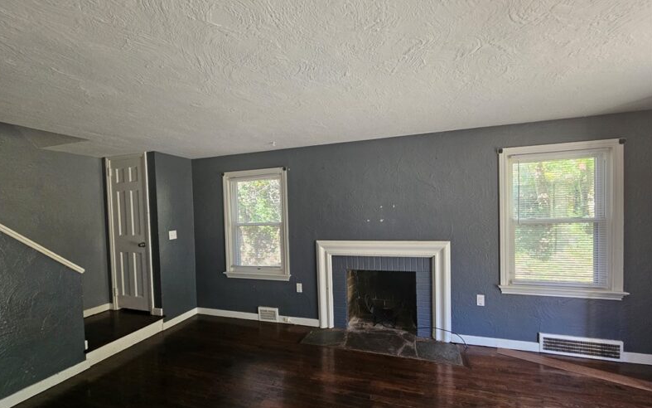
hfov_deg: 105.3
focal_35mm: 14
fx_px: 249
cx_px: 323
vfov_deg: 78.5
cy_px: 222
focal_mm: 2.2
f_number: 2.2
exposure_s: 1/60
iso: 200
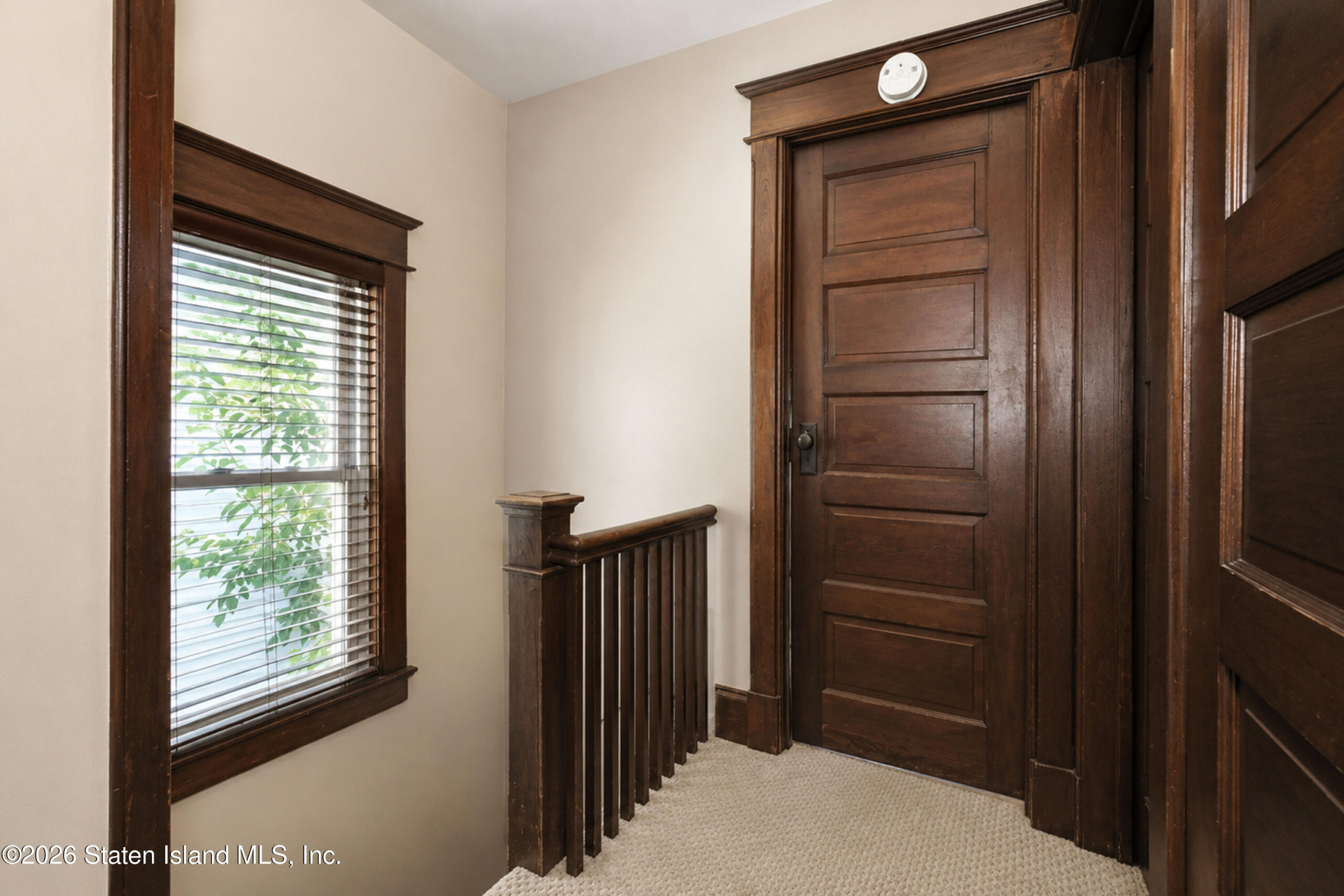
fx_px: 560
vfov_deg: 77.3
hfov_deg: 100.4
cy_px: 448
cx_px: 672
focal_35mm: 15
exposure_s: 1/60
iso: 2000
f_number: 8
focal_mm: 10
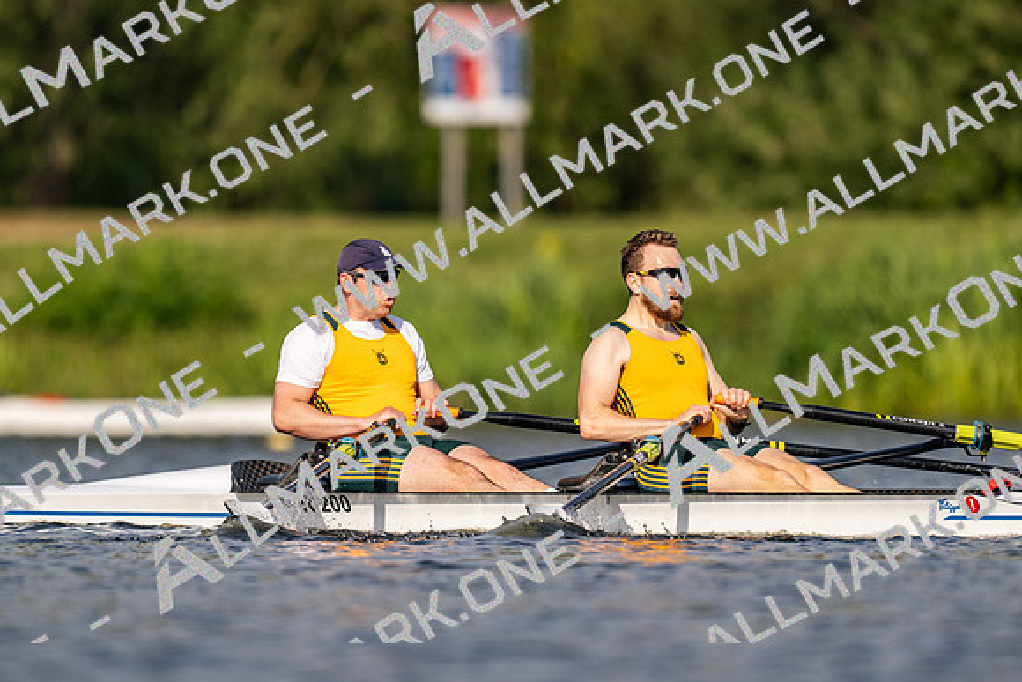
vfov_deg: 1.5
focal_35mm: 900
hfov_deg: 2.3
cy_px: 341
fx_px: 25568
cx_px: 511
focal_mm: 600
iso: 200
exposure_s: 1/2500
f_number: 4
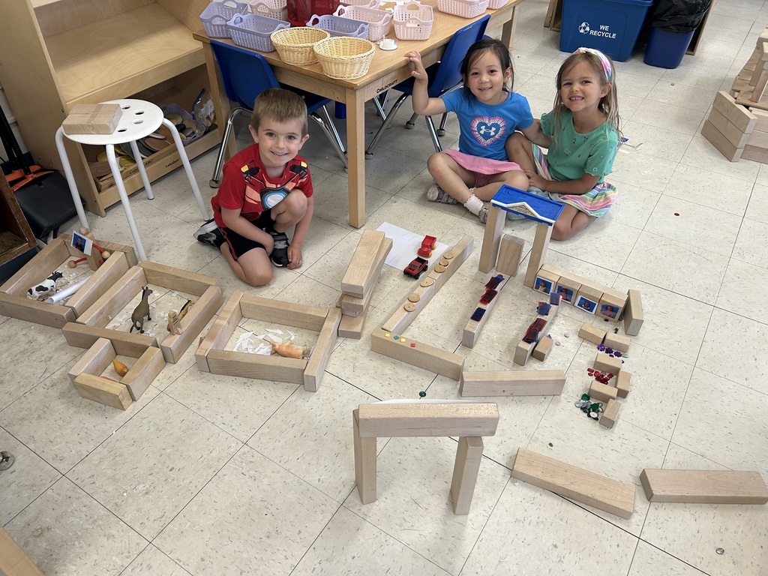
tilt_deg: -42.8
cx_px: 384
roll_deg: -1.2
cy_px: 288
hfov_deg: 67.3
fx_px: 577
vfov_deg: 53.1
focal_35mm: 26
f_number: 1.5
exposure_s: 1/120
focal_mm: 5.7
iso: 125
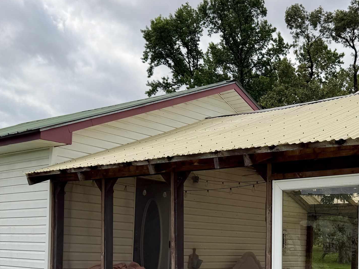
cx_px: 234
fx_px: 539
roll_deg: -1.8
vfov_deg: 27.1
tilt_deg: +1.0
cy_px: 237
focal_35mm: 52
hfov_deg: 36.5
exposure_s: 1/5319
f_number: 1.78
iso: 80
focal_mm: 6.76
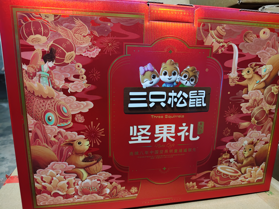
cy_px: 104
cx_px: 140
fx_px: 185
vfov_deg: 58.9
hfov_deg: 73.9
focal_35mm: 23
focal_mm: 5.56
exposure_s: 1/50
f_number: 1.88
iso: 1458
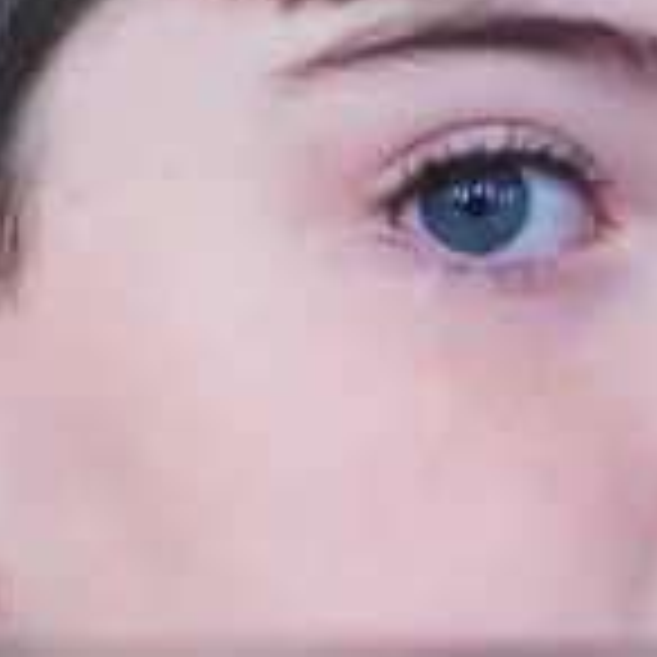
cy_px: 64
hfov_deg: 2.8
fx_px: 13635
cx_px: 525
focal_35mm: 635
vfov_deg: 2.8
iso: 320
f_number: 1.6
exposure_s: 1/500
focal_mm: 56
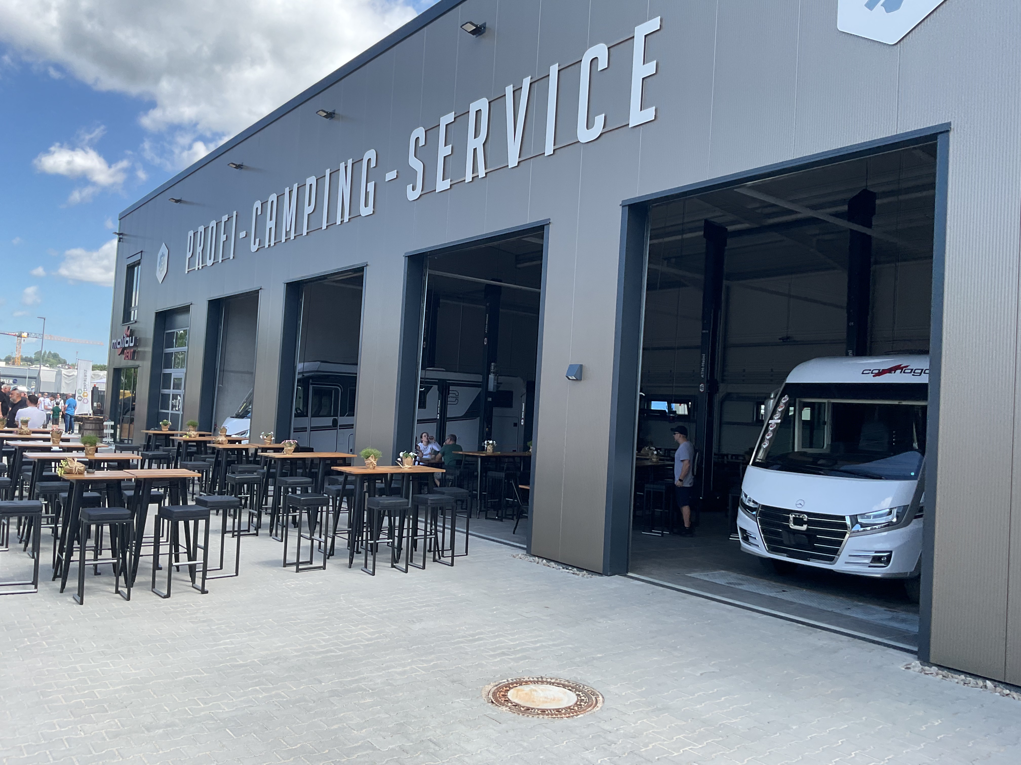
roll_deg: -4.6
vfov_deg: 48.2
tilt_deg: +3.5
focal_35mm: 29
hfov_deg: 61.7
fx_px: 855
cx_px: 510
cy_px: 382
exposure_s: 1/482
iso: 16
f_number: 1.8
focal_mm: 3
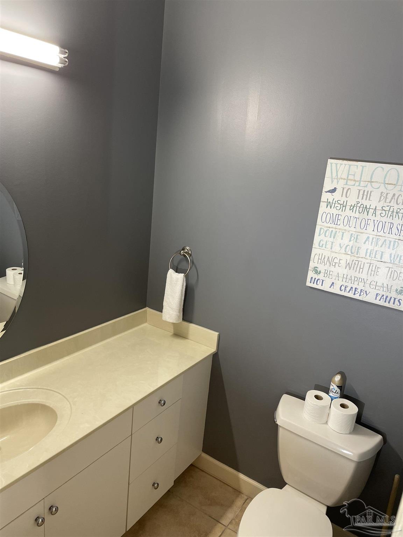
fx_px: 404
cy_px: 268
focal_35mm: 26
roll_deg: -5.0
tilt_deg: -14.9
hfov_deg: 53.1
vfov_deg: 67.3
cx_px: 202
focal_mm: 4.2
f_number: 1.6
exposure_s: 1/41
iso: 100
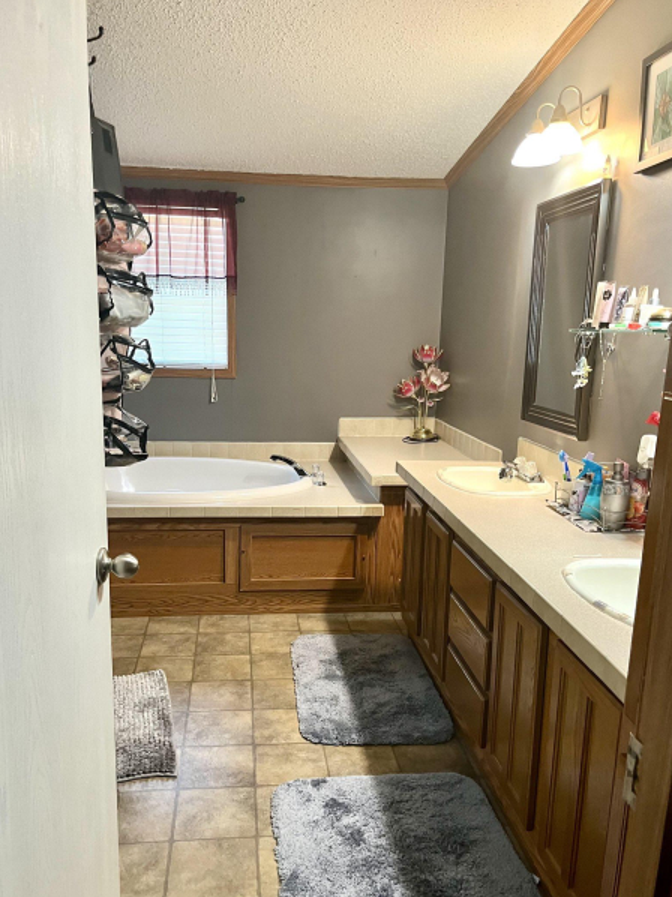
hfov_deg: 48.2
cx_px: 316
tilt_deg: -11.1
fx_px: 751
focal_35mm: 29
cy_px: 497
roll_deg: -1.3
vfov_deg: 61.5
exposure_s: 1/60
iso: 200
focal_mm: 5.1
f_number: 1.6
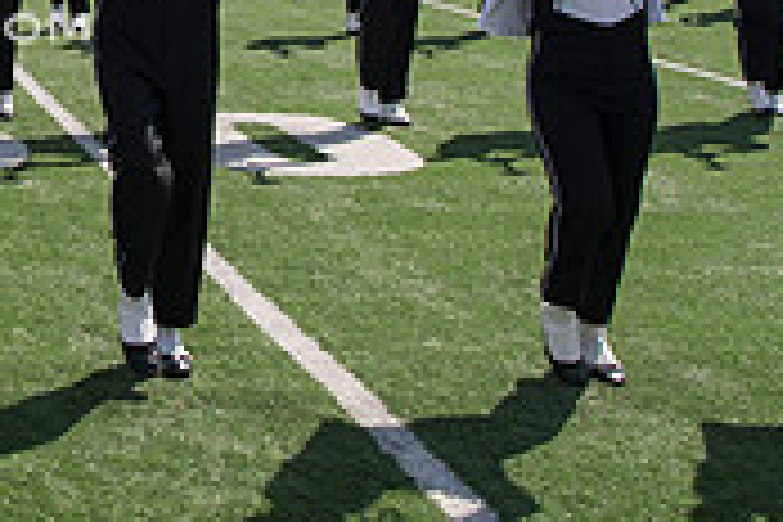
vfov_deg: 16.3
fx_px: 1740
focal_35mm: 80
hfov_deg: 22.8
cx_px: -220
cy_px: -133
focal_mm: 24
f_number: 5.6
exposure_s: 1/1600
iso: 200
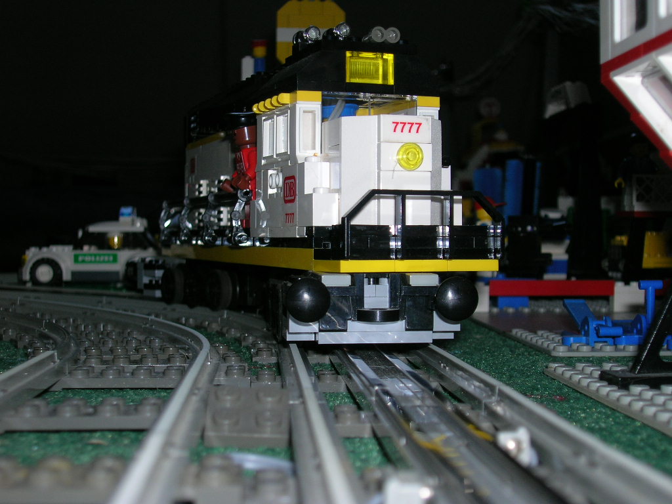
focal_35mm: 54
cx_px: 336
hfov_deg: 35.5
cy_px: 252
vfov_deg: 27.0
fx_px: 1048
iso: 50
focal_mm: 9
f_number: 3.4
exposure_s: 1/60.1
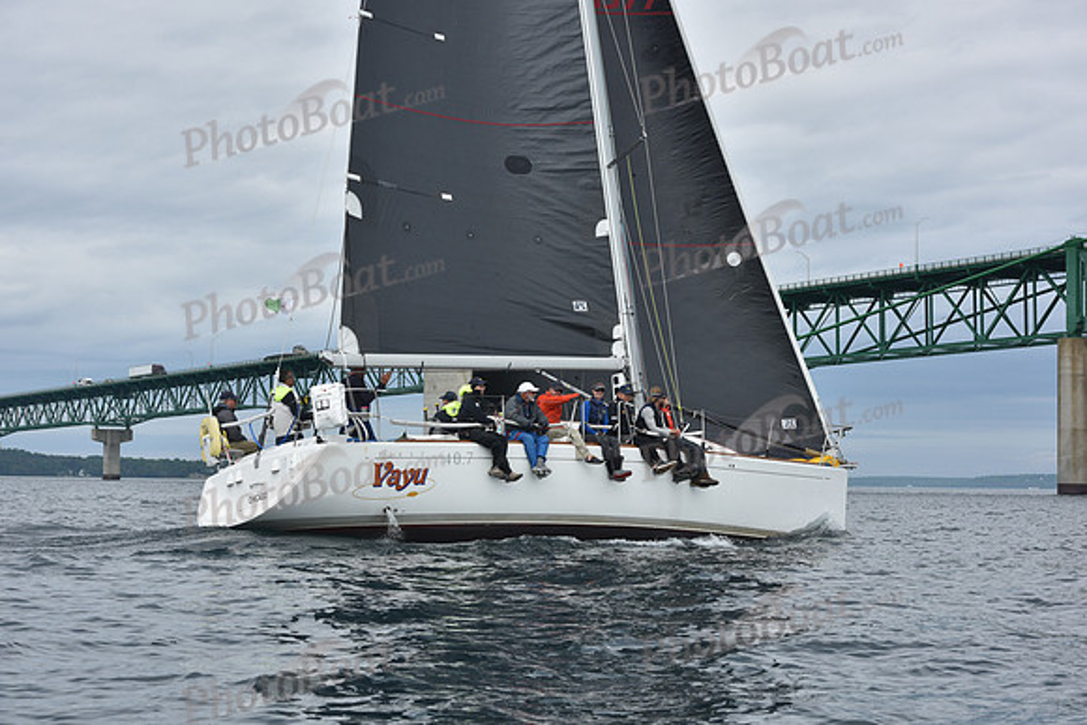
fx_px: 2114
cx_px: 544
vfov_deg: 19.5
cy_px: 362
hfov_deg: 28.8
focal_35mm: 70
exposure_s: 1/800
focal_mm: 70
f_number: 9
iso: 250
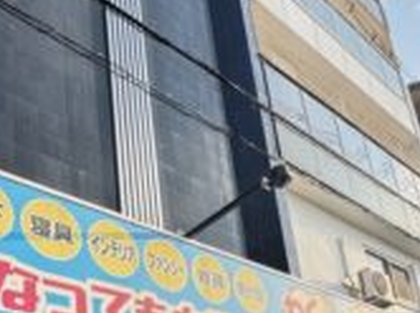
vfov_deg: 30.1
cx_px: 145
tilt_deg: +15.5
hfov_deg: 45.3
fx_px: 497
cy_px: 371
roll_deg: +5.0
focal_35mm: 41
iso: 40
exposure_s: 1/272
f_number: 2.2
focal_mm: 2.22
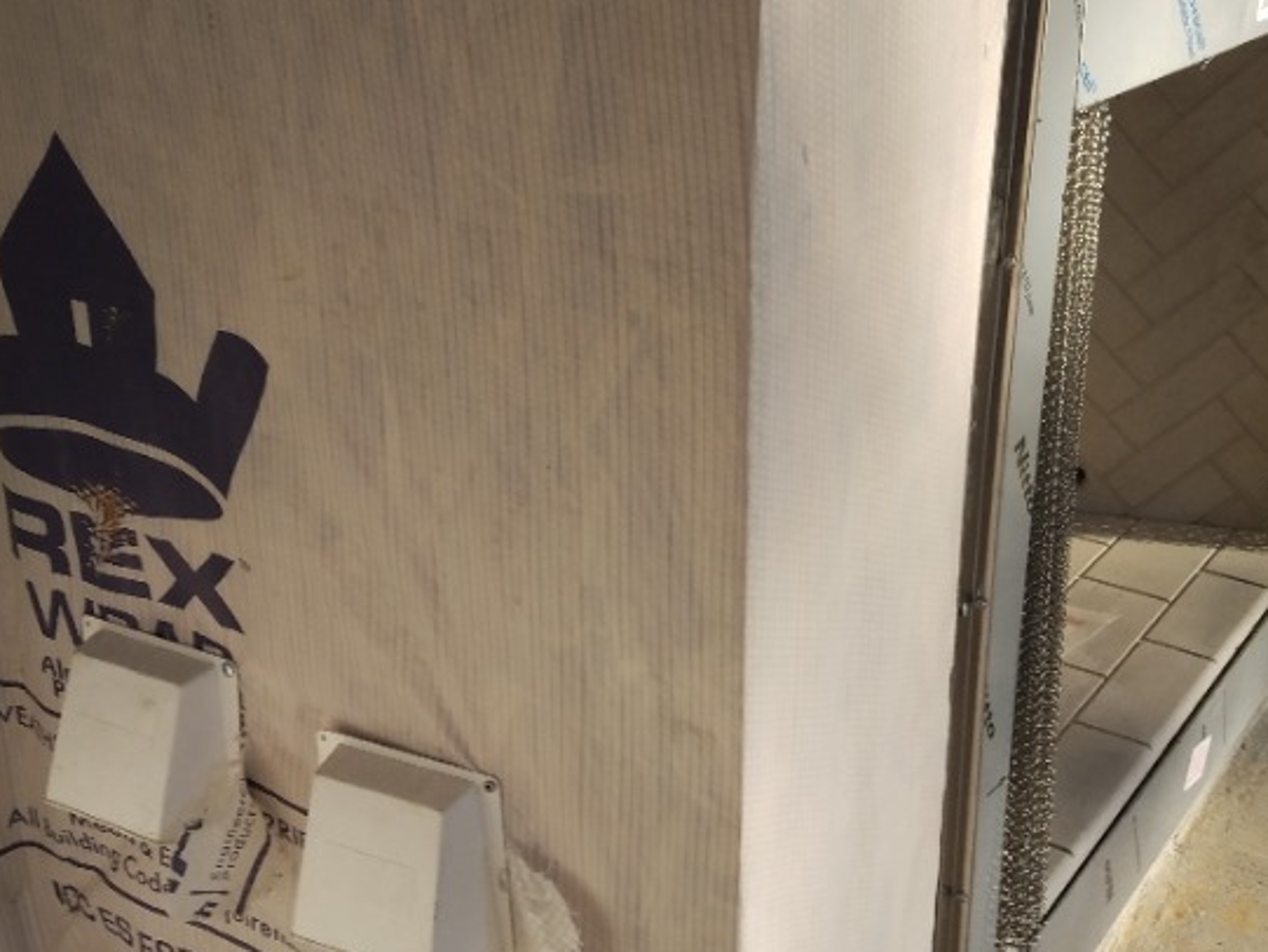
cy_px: 474
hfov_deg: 53.9
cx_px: 687
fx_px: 1246
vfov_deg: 41.8
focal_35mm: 34
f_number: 2
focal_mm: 3.54
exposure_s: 1/373
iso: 100
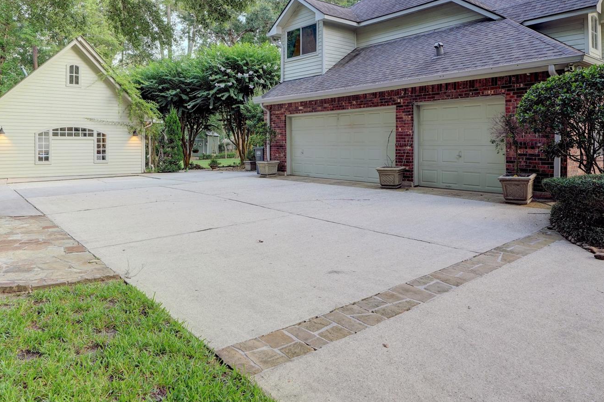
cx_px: 300
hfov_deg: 71.5
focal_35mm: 25
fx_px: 419
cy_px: 148
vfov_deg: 50.7
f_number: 8
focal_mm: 16
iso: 400
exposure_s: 1/15
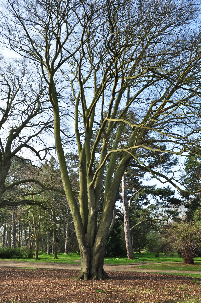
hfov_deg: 47.8
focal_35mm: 27
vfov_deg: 67.4
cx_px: 100
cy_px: 152
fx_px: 227
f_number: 8
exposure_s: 1/250
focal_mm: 18
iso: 200
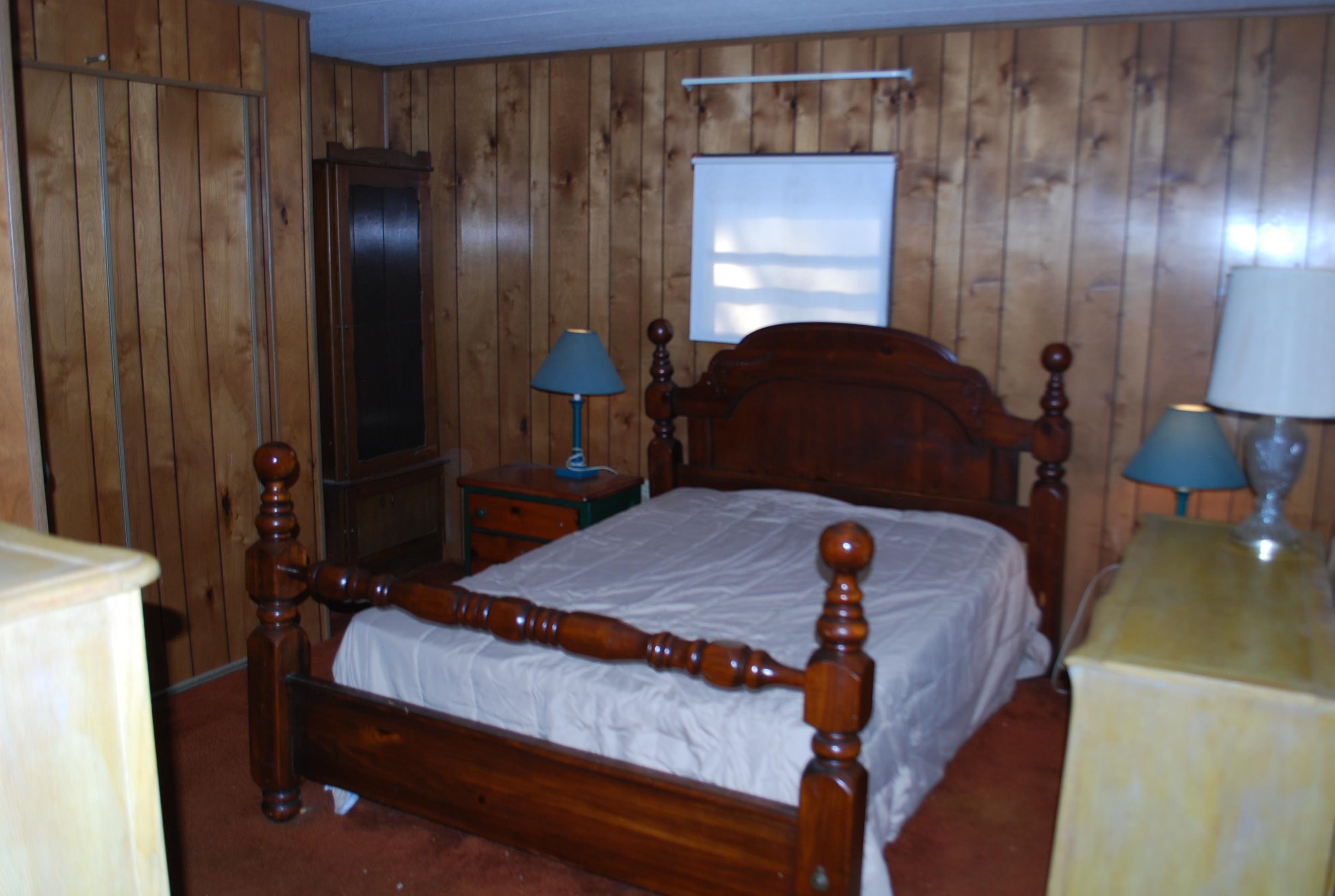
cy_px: 448
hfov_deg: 61.8
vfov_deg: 43.8
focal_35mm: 30
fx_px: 1115
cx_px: 668
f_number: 3.8
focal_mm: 20
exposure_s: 1/60
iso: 200
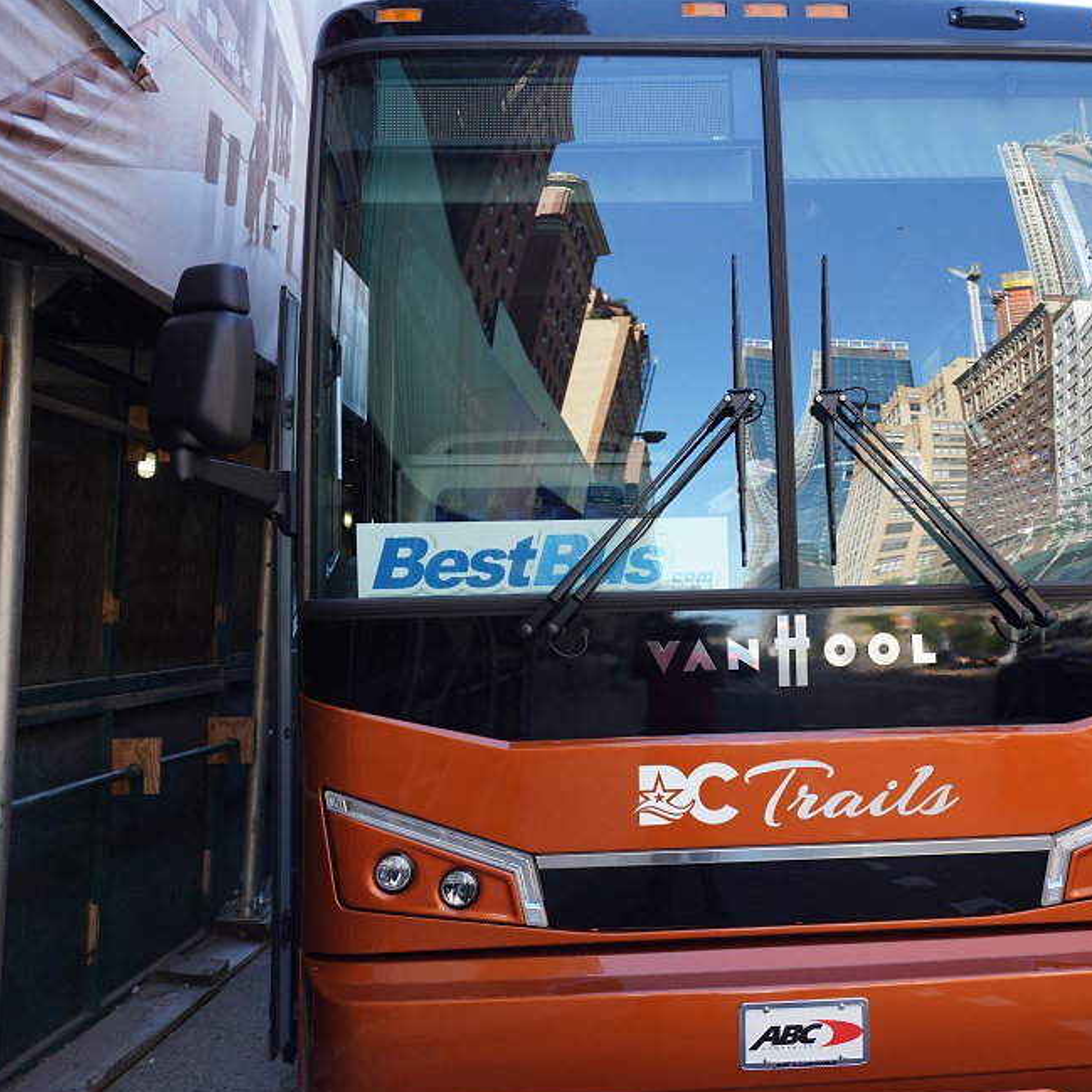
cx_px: 782
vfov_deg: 43.9
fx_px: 1356
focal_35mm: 38
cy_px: 544
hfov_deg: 42.8
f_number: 4
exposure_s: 1/60
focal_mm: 29
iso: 100
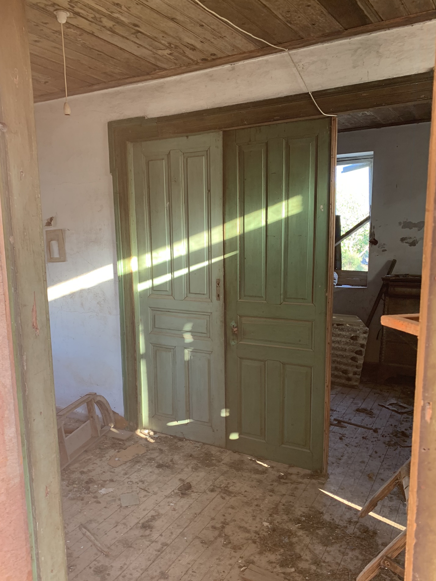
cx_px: 210
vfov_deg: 63.4
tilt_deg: -7.6
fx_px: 470
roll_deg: +1.7
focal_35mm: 28
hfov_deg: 49.7
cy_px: 311
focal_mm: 4.25
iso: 100
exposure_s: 1/80
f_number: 1.8
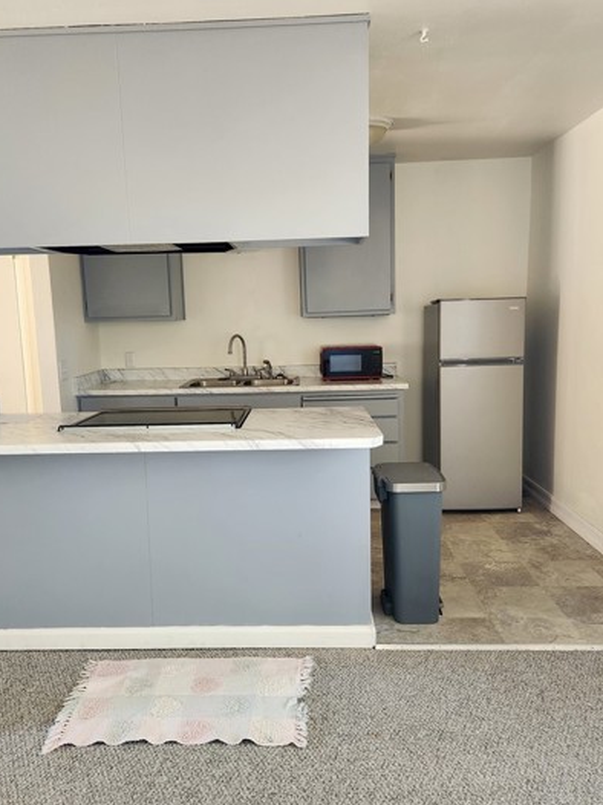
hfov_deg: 49.6
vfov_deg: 63.5
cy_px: 415
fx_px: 651
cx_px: 272
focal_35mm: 28
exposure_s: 1/120
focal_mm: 5.4
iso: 400
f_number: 1.8
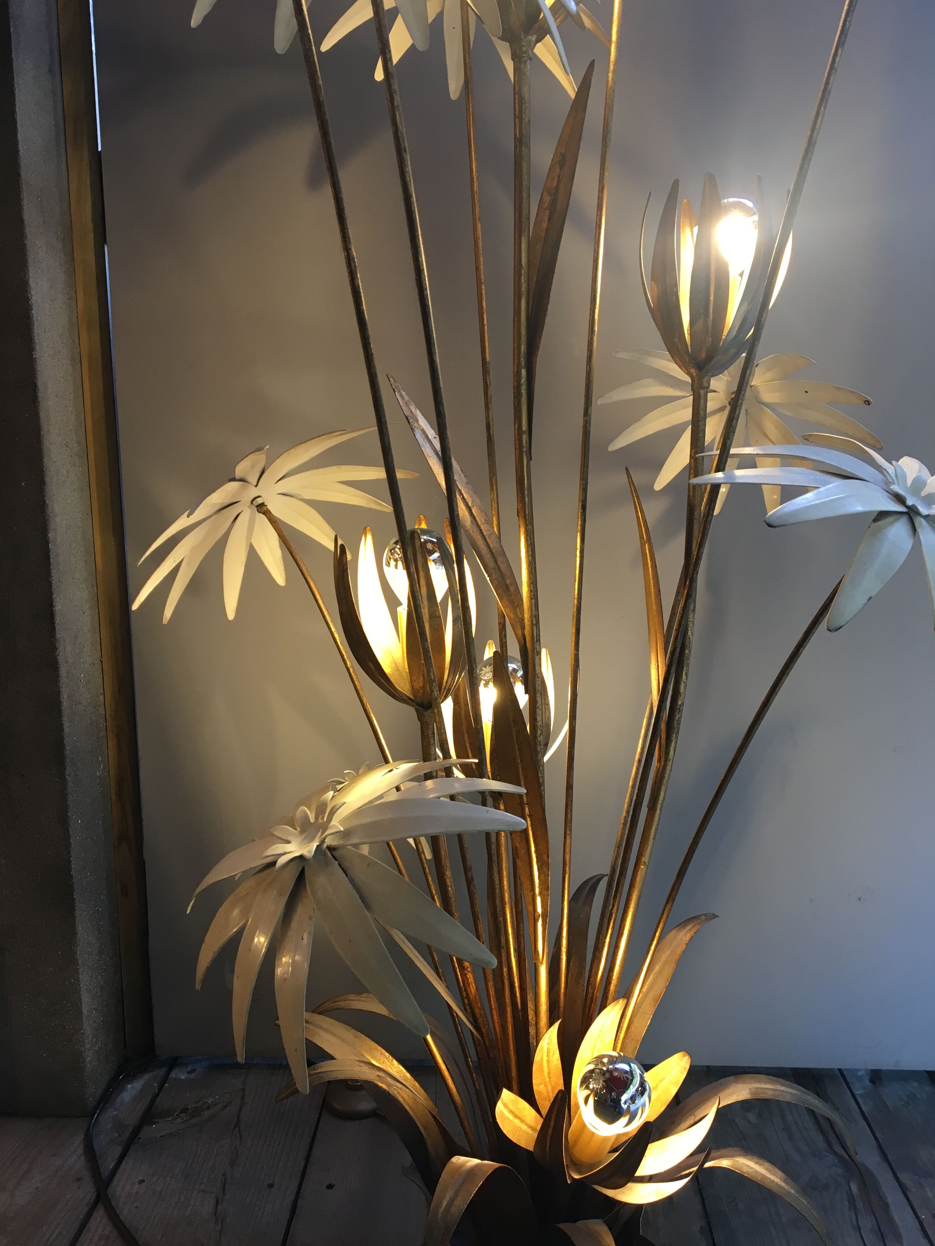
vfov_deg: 61.7
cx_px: 468
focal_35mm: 29
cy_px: 623
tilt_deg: -8.9
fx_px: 1044
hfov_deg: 48.2
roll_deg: -0.2
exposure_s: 1/33
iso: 40
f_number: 2.2
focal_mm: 4.15
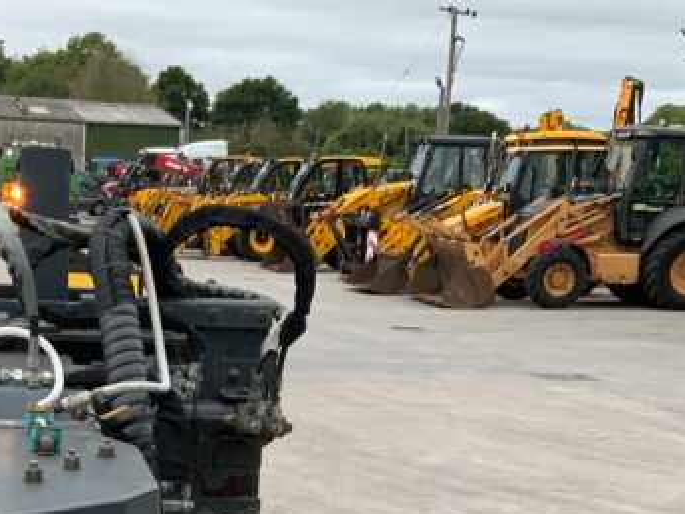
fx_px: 1702
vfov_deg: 16.3
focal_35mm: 86
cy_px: 651
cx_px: 117
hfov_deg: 22.4
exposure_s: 1/781
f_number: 1.8
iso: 16
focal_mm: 3
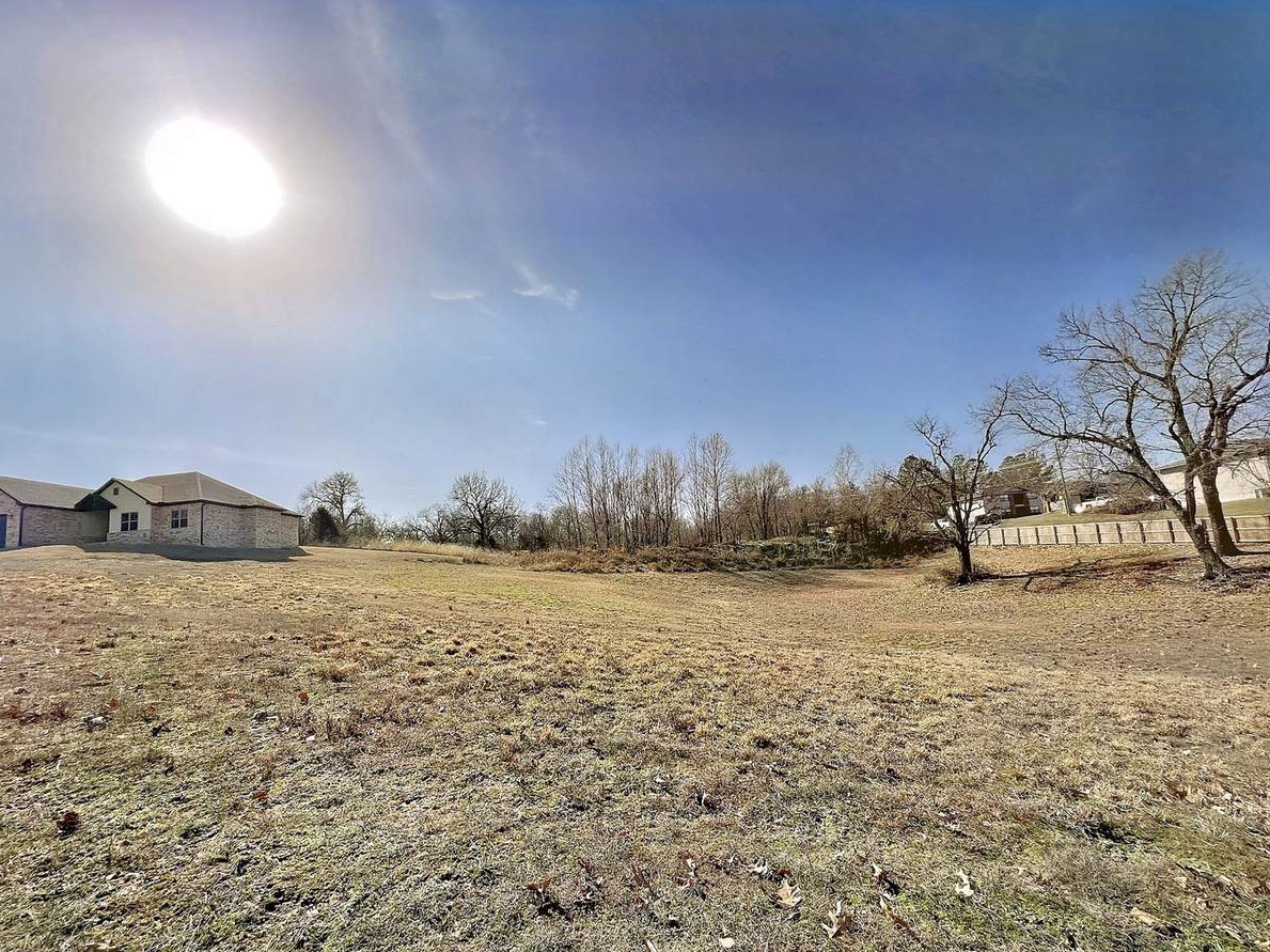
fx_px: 513
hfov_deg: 102.1
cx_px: 622
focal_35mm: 14
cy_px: 508
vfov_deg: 85.5
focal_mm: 1.6
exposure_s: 1/2597
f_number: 1.8
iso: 32
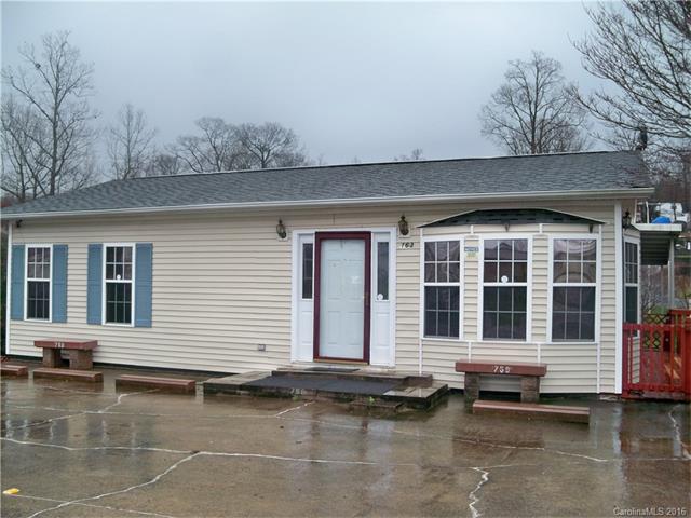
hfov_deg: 52.6
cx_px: 346
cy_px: 259
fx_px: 699
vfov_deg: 40.7
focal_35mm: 35
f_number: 3.5
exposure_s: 1/100
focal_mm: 6.2
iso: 80
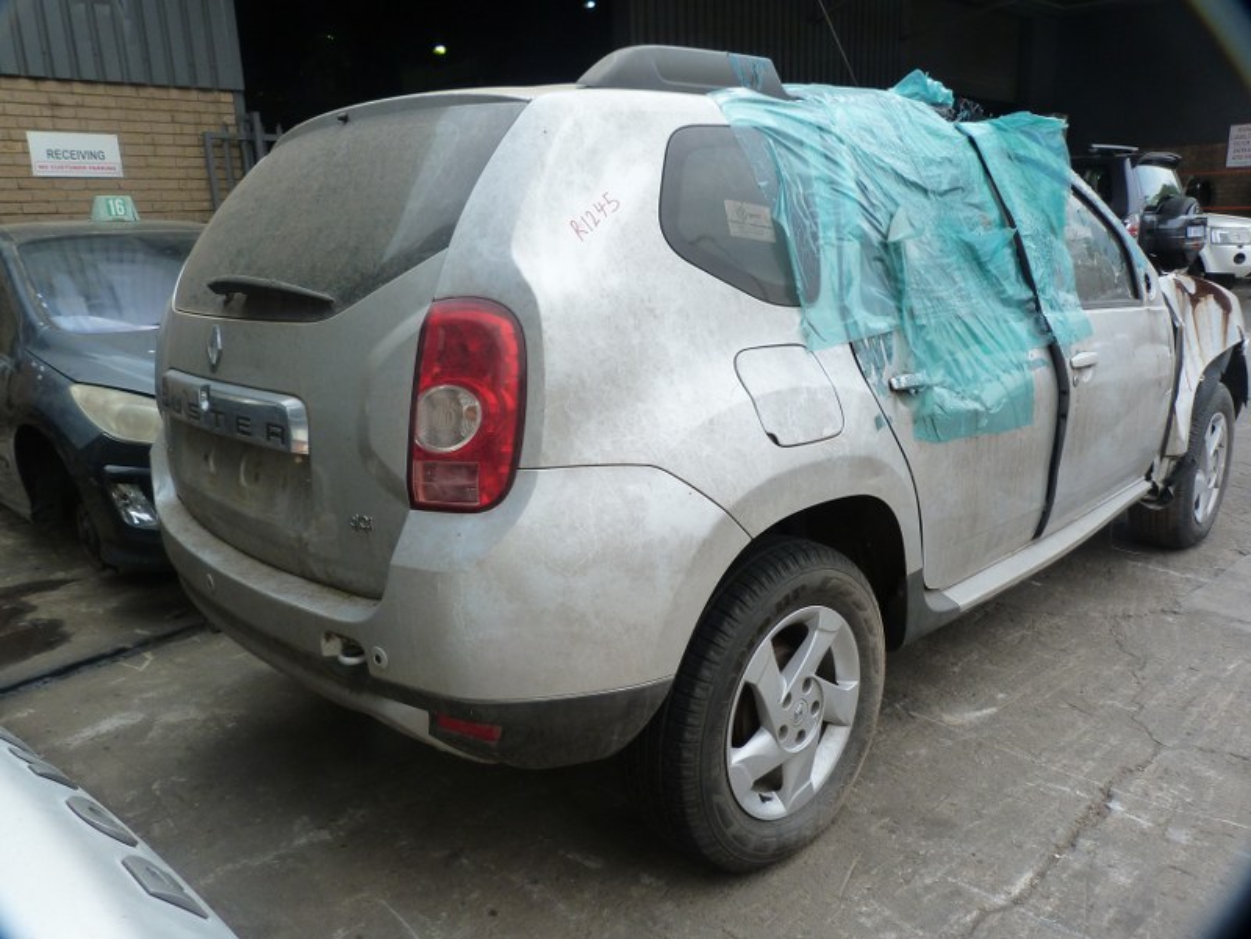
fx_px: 903
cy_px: 470
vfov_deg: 54.9
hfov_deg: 69.4
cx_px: 626
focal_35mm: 25
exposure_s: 1/200
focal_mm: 4.5
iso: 125
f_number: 4
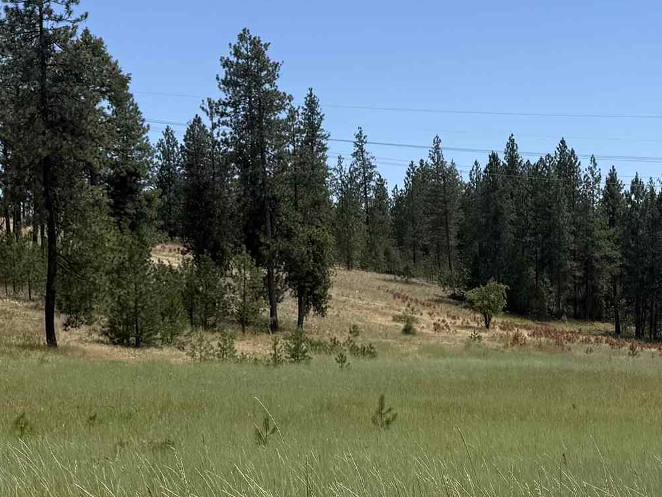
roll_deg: +0.8
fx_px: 1415
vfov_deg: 19.8
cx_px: 689
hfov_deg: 24.9
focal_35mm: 74
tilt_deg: -1.3
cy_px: 347
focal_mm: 6.76
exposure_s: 1/5714
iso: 80
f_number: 1.78
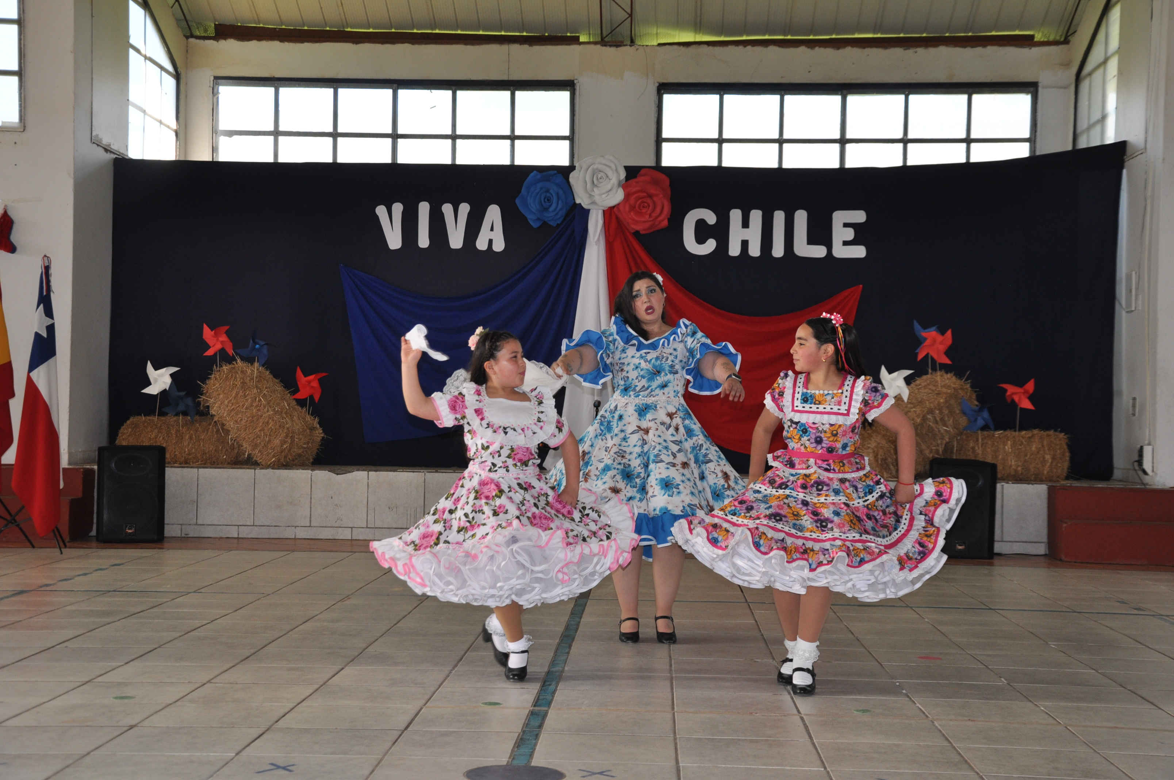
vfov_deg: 25.7
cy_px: 390
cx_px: 587
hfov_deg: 37.9
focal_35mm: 52
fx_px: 1710
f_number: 5
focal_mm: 35
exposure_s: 1/125
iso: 400
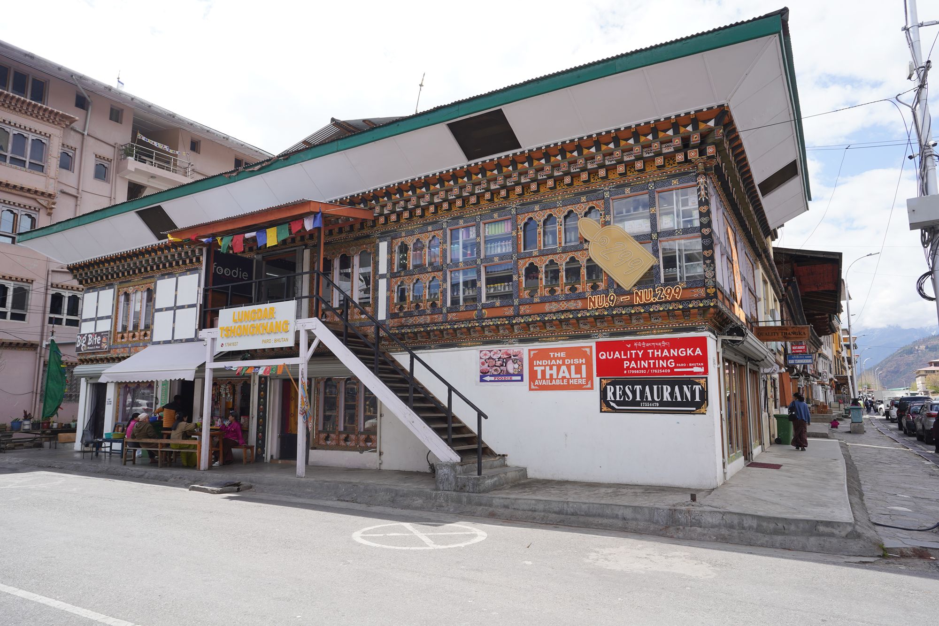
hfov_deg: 73.7
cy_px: 313
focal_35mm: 24
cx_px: 470
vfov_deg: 53.1
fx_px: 626
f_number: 11
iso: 100
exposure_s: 1/100
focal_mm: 24
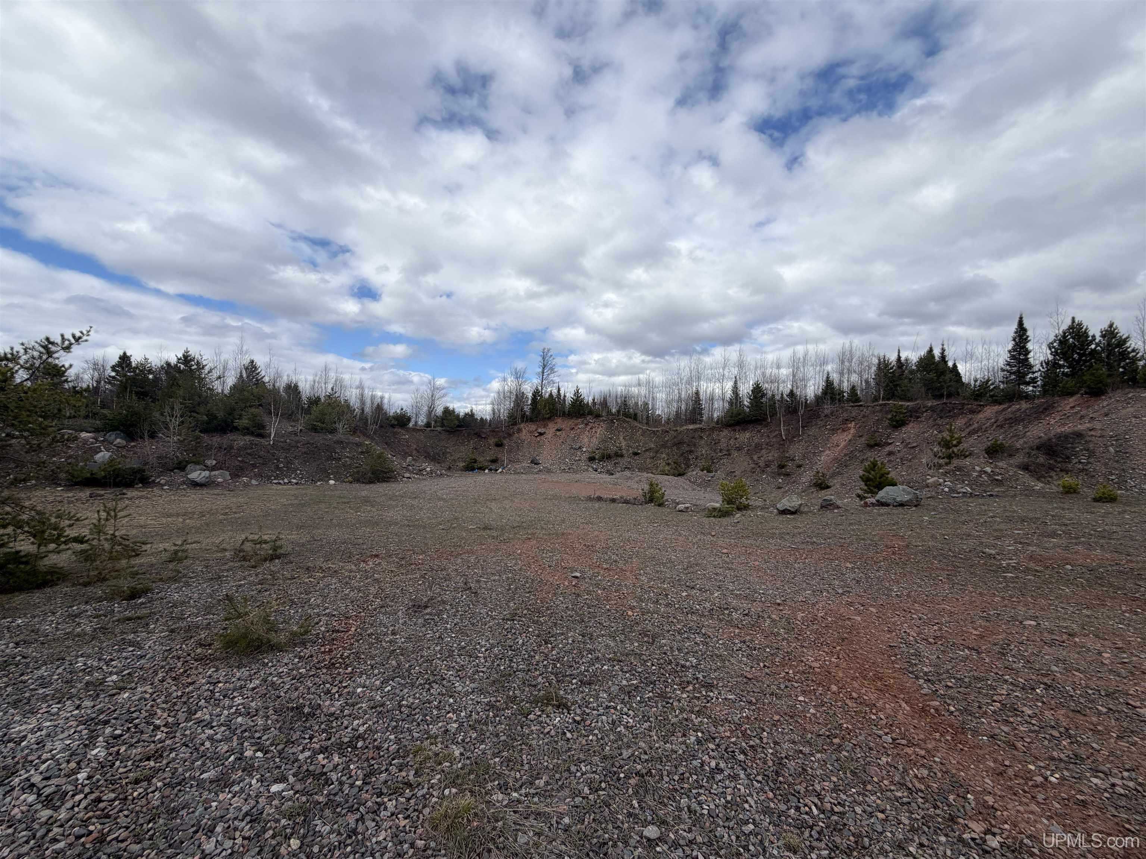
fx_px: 463
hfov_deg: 102.1
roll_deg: +0.2
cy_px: 430
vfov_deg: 85.7
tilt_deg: -0.5
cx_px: 573
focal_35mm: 14
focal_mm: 2.22
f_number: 2.2
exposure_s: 1/1068
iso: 20
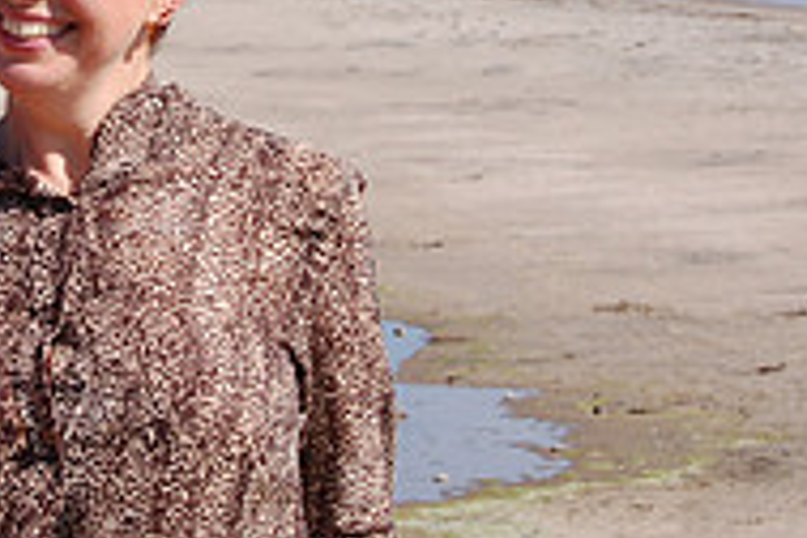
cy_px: 51
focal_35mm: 230
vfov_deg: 6.0
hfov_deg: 8.9
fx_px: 5155
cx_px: 47
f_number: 9
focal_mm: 50
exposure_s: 1/320
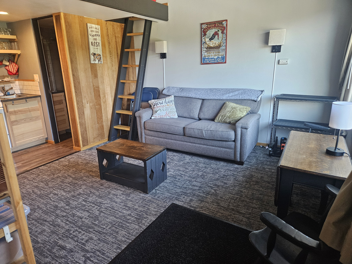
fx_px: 234
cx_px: 176
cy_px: 132
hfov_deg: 73.9
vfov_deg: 58.9
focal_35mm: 23
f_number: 1.8
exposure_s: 1/120
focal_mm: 5.4
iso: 400
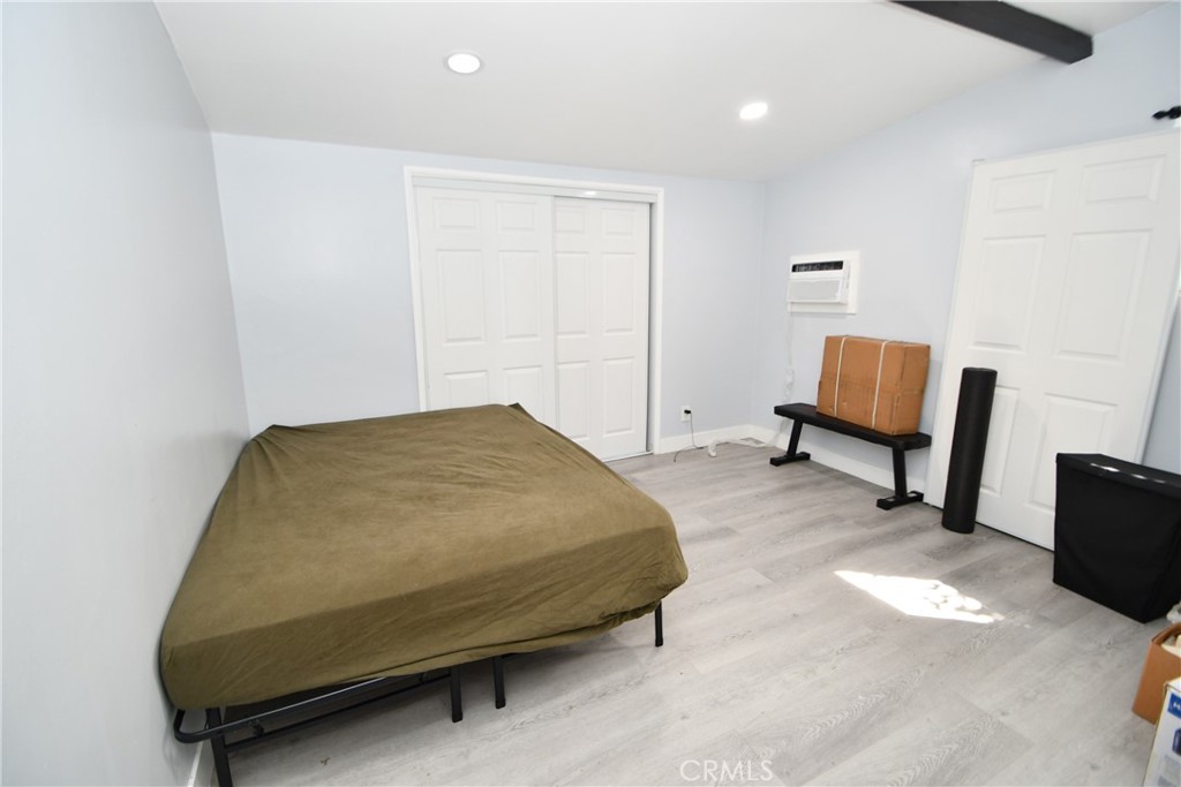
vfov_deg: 77.3
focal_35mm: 15
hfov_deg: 100.4
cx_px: 590
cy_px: 394
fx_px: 492
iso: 360
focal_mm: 10
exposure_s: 1/60
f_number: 4
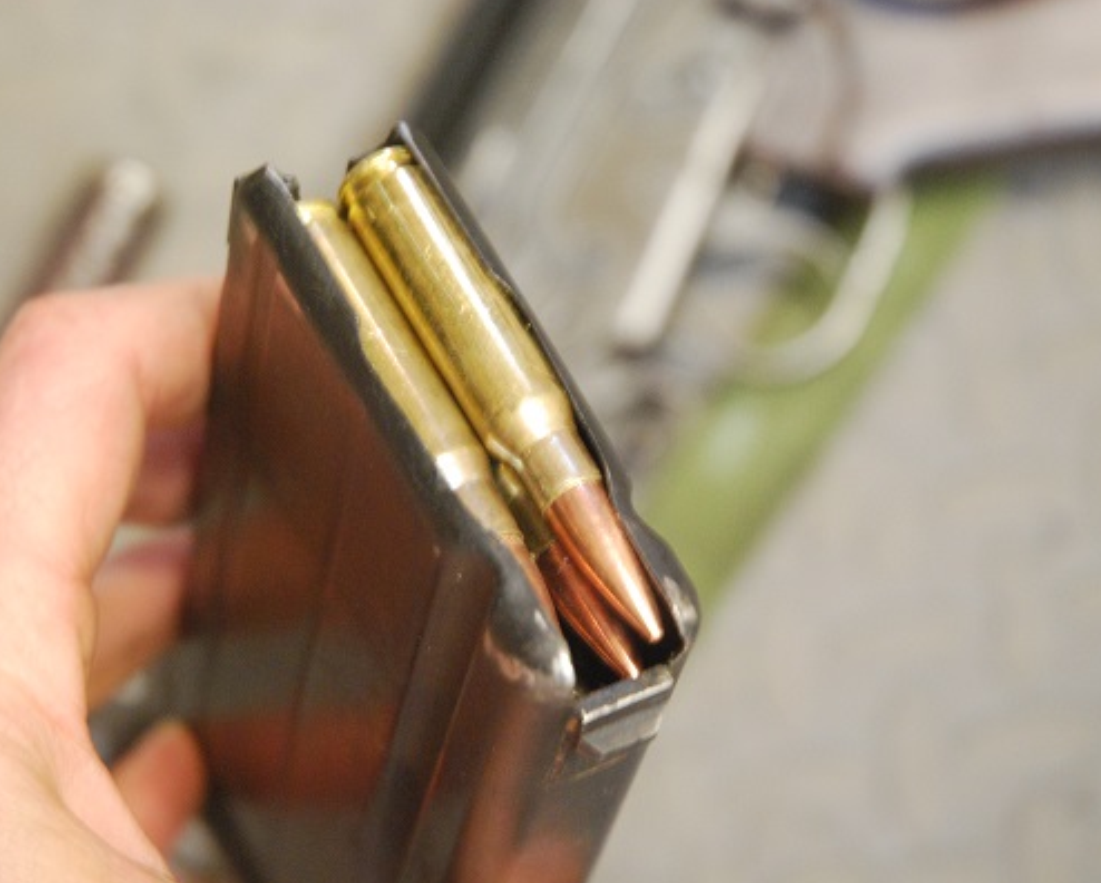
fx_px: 3457
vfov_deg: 14.6
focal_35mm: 106
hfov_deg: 18.1
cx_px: 475
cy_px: 438
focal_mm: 62
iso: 1600
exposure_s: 1/13
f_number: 4.5
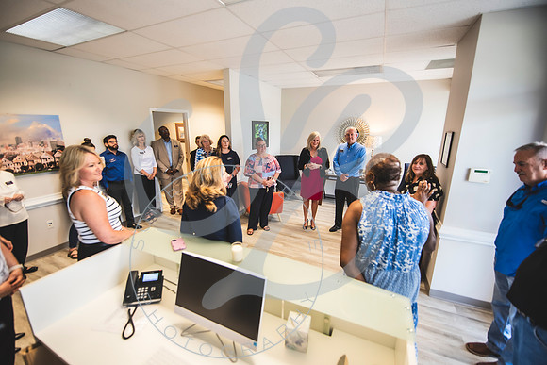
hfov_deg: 102.1
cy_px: 182
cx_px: 274
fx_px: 221
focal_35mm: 15
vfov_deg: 79.1
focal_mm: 14
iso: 1000
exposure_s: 1/200
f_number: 2.8
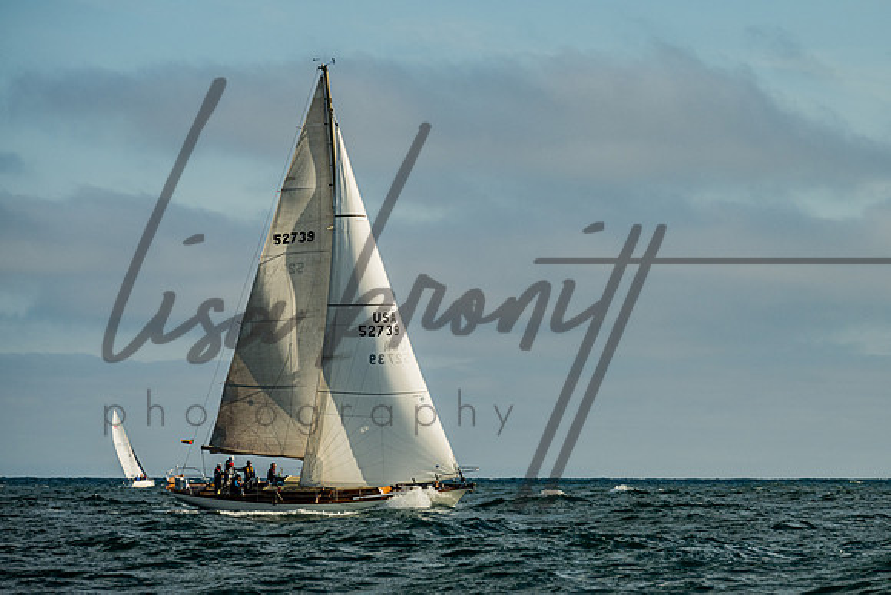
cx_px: 510
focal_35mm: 209
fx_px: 5170
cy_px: 285
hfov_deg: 9.8
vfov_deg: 6.6
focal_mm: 160
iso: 250
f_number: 6.3
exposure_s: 1/800
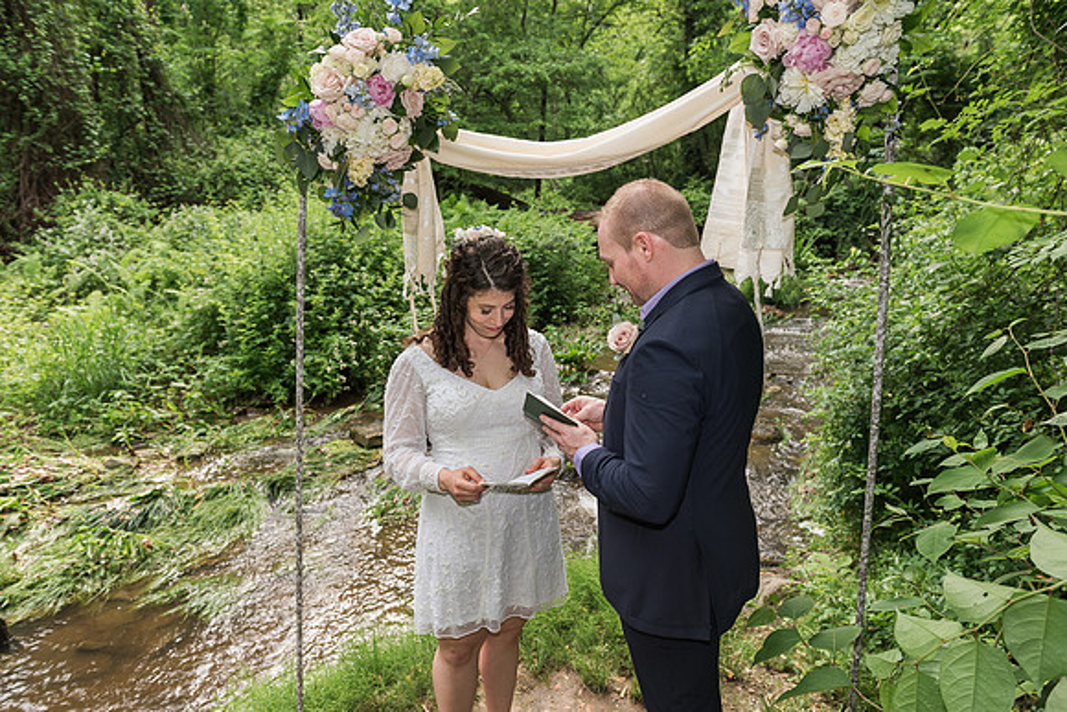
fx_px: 765
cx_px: 536
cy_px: 339
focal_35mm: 26
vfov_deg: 49.9
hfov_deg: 69.8
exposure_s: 1/160
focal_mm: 24
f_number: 4.5
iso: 200
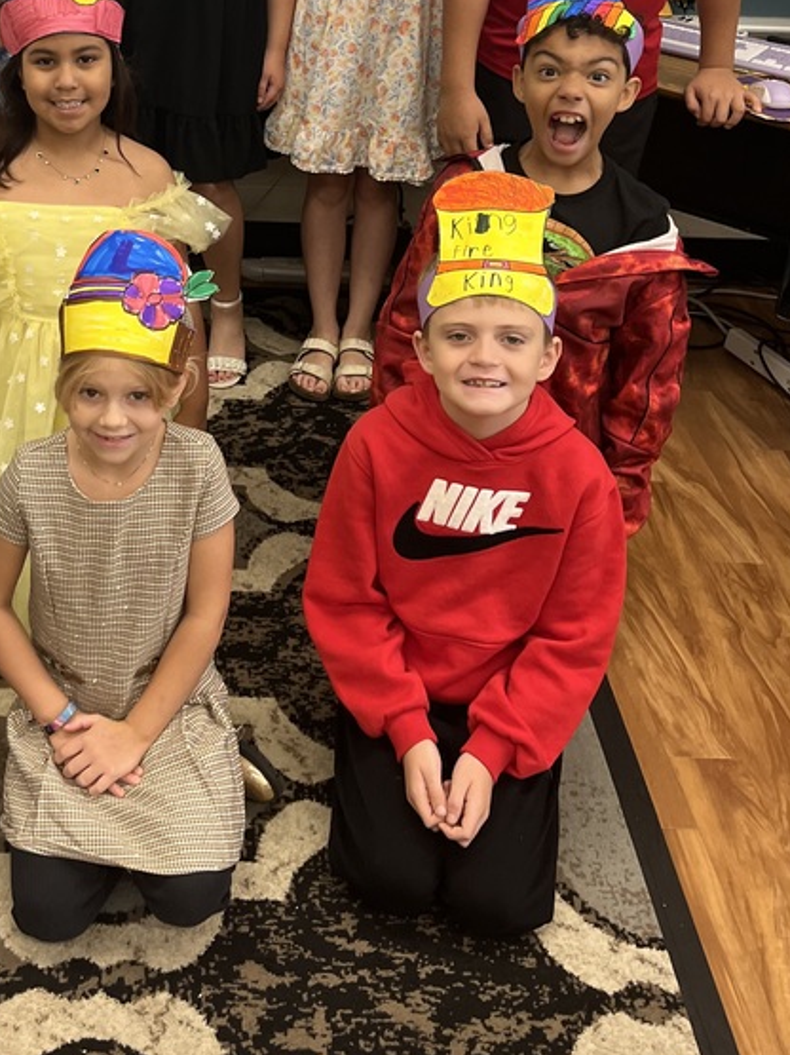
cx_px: 160
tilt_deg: -22.9
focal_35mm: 48
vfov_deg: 37.7
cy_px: 162
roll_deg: -2.3
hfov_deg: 29.6
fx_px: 1461
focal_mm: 5.1
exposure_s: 1/120
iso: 125
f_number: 1.6
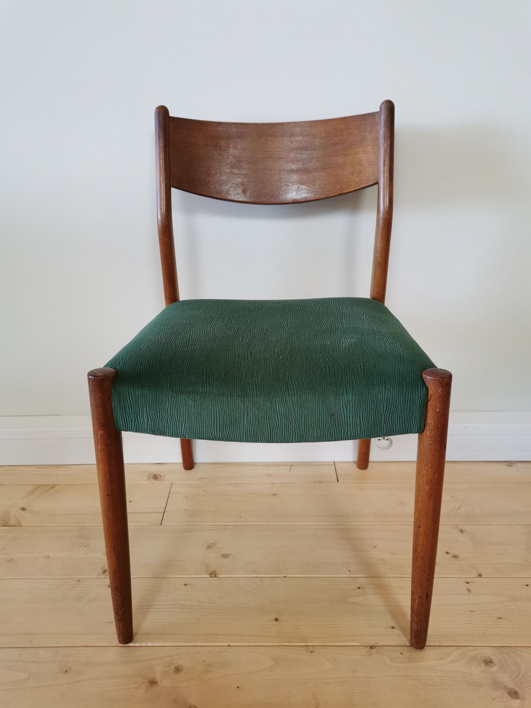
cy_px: 354
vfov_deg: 65.3
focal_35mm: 27
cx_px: 266
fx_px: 552
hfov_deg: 51.4
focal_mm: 5.58
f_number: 1.8
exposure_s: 1/100
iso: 200
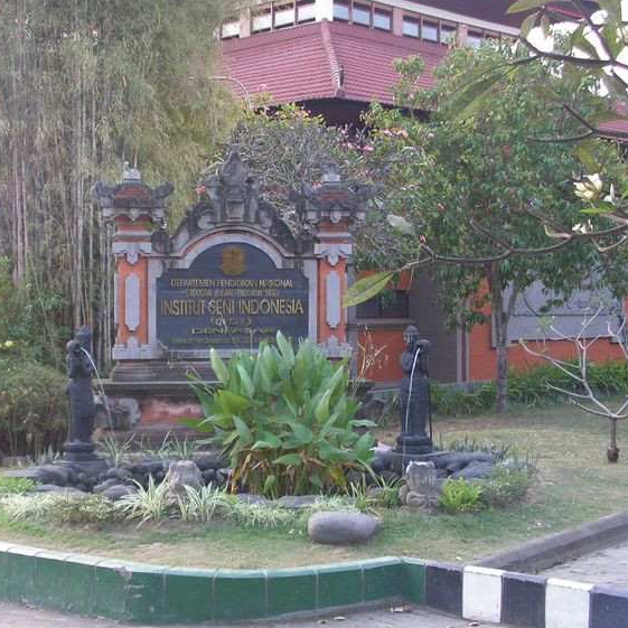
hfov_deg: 29.5
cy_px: 302
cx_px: 241
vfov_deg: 29.5
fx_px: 1190
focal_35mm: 58
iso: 80
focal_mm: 7.8
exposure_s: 1/40
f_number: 3.2
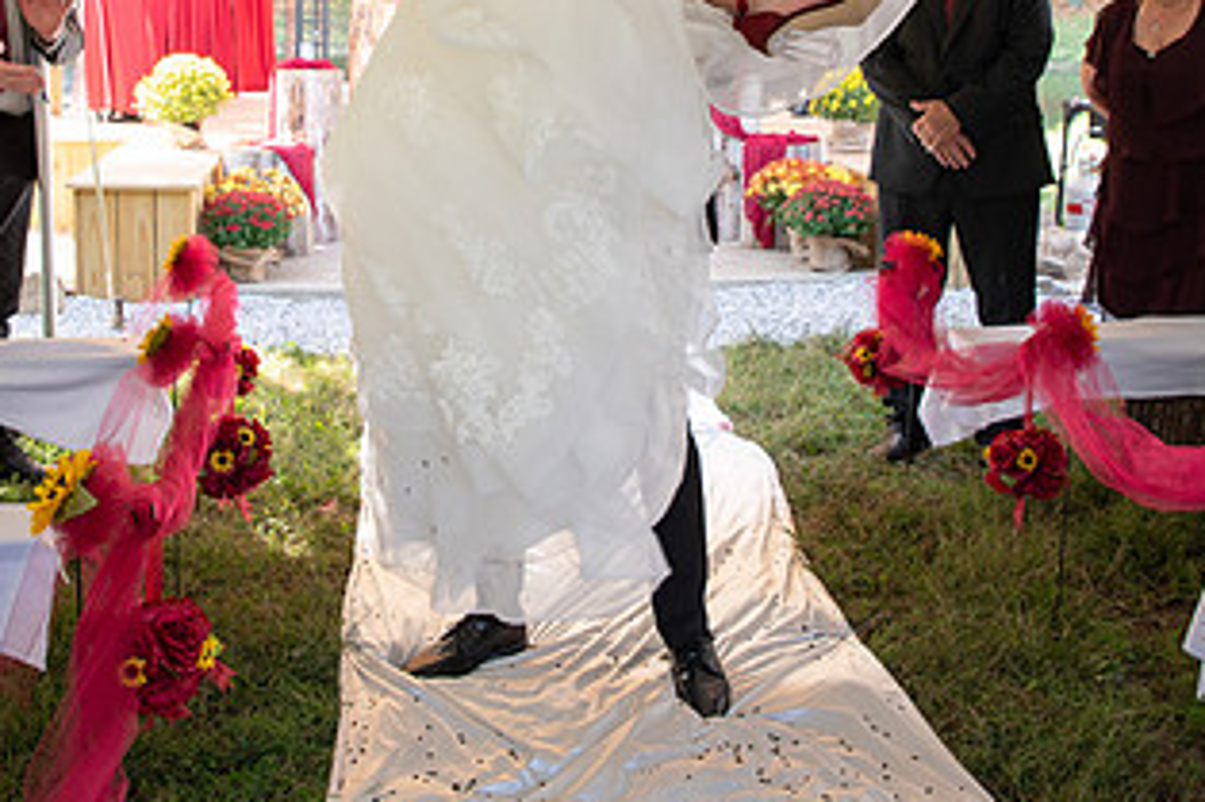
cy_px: 76
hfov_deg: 40.3
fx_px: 1639
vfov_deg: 26.5
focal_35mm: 49
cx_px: 532
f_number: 4
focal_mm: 24
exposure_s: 1/160
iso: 250
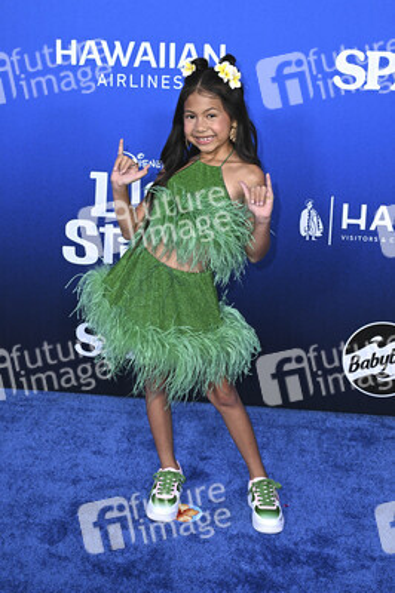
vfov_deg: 36.9
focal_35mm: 54
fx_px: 890
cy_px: 296
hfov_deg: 25.0
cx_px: 198
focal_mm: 54
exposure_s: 1/200
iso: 1600
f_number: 6.3
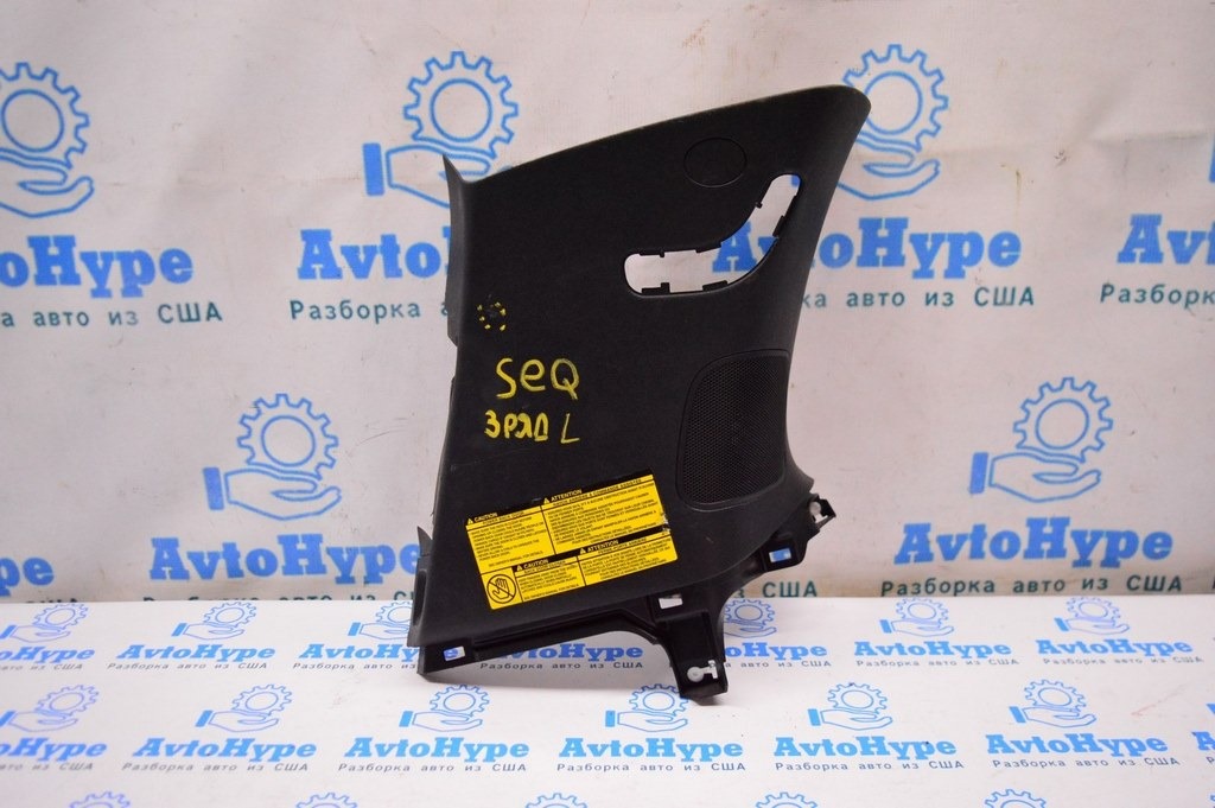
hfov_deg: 59.5
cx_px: 608
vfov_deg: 41.6
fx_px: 1062
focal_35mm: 32
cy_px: 404
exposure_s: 1/400
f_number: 3.8
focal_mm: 21
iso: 3200
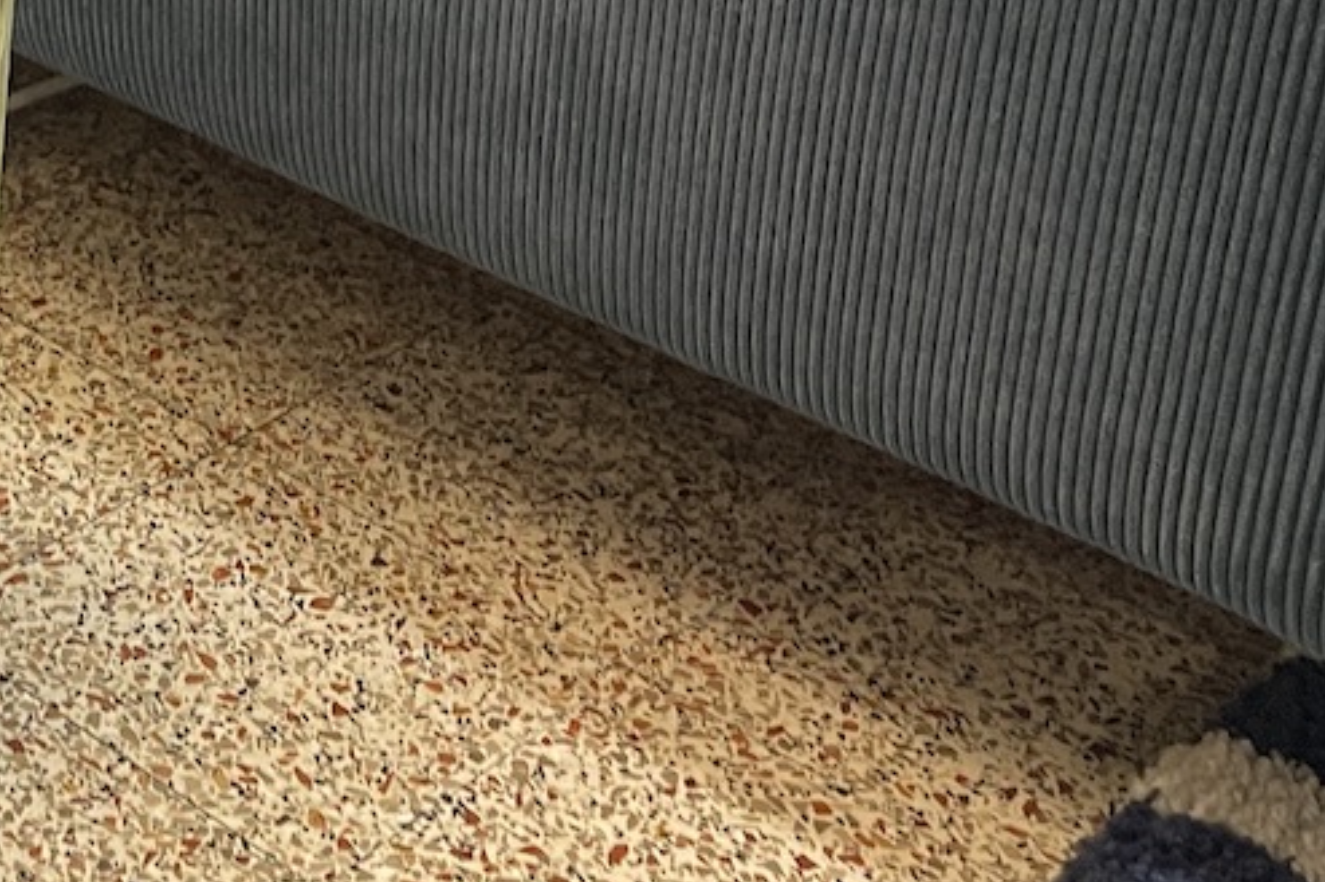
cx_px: -456
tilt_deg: -25.0
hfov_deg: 22.6
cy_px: -176
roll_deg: -1.2
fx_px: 2907
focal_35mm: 79
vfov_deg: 16.5
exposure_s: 1/50
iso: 200
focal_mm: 5.1
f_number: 1.6
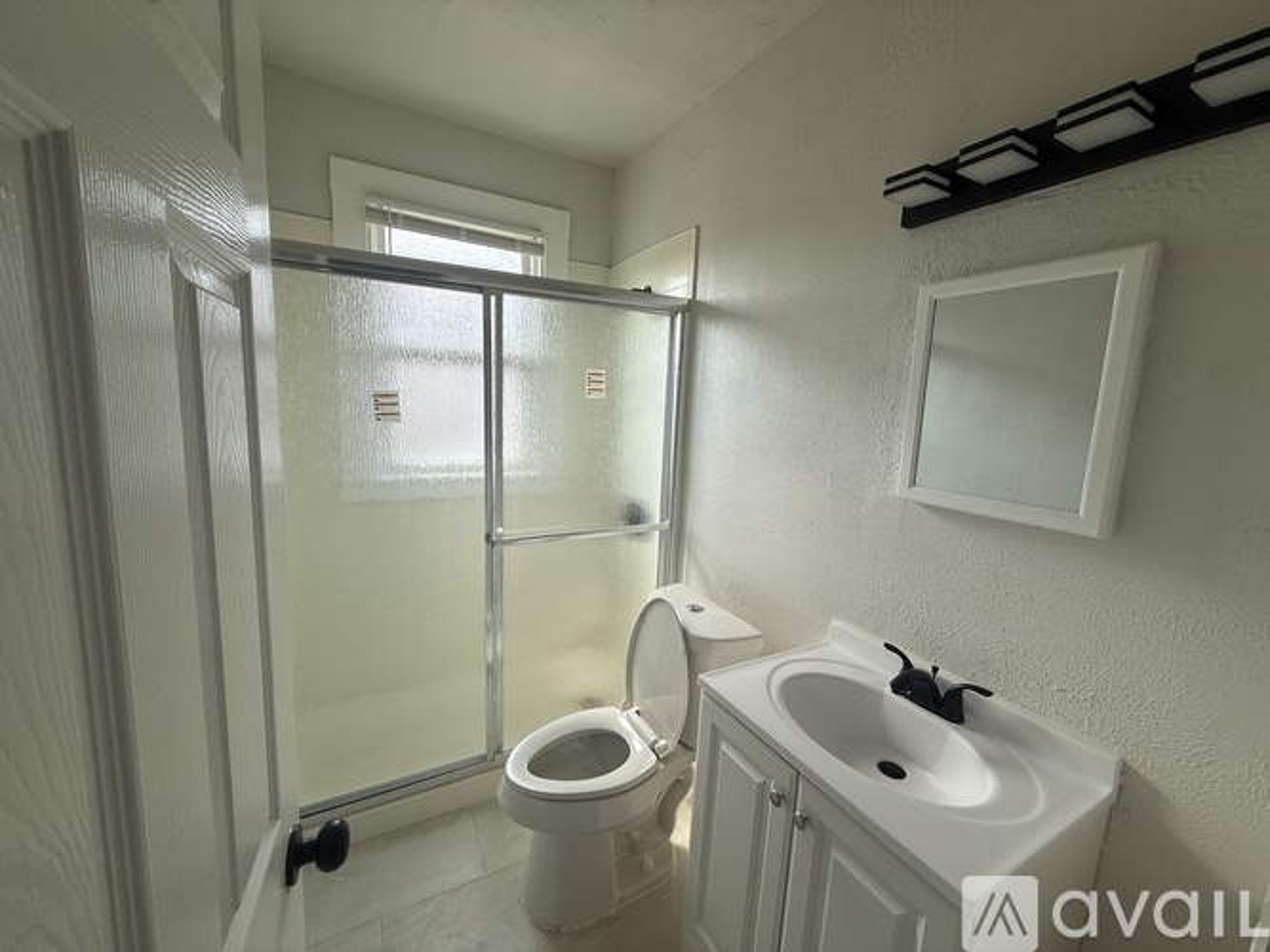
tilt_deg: -7.6
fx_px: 514
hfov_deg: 102.1
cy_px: 476
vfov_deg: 85.7
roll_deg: -2.0
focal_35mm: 14
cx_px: 635
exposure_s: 1/100
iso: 40
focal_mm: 2.22
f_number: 2.2
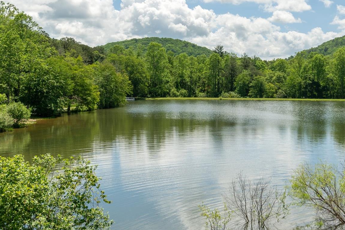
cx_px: 230
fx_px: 326
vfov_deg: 38.3
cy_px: 74
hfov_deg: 54.7
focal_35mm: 34
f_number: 7.1
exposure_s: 1/3200
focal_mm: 19
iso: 320
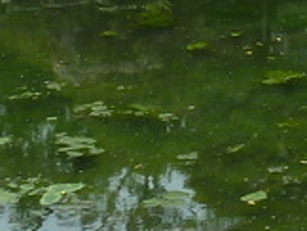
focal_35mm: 185
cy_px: -214
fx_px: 1643
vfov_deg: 7.7
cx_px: 460
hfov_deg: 10.3
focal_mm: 4.1
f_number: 4
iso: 80
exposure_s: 1/400
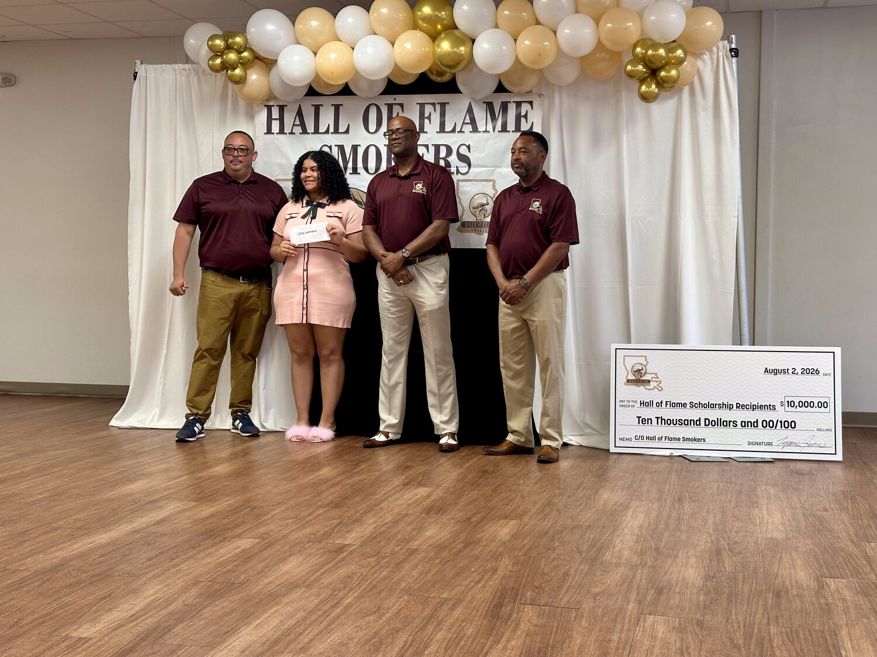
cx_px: 438
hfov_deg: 39.7
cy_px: 328
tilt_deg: -2.6
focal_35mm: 48
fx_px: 1216
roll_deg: -0.2
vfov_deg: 30.3
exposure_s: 1/50
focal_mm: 6.86
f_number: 1.78
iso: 80
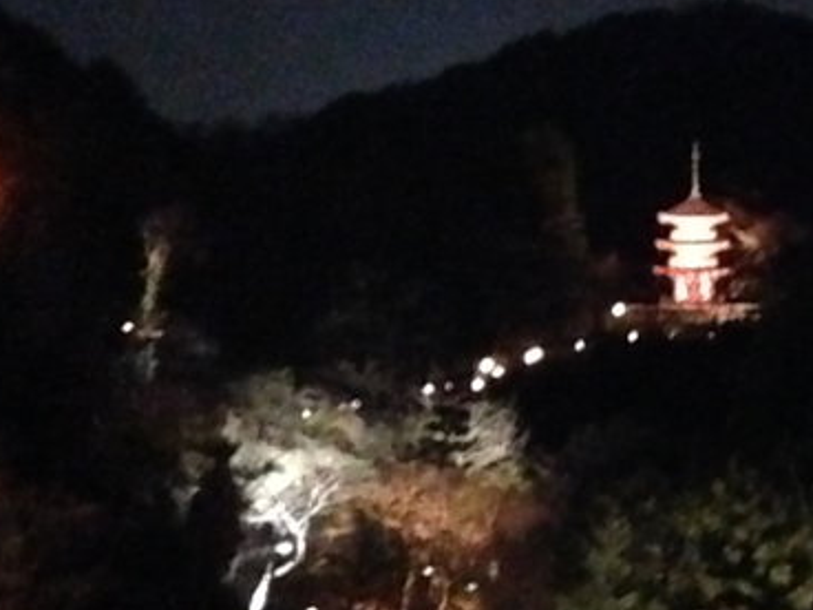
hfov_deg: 9.2
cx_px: 727
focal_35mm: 215
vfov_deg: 6.9
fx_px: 5050
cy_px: 499
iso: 3200
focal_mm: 4.12
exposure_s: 1/15
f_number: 2.4
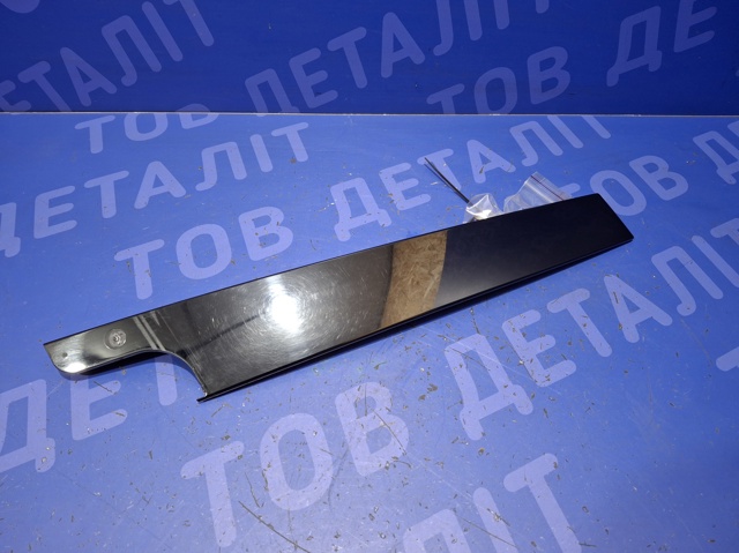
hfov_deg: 69.4
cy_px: 276
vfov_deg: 54.8
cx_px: 370
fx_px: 533
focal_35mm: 25
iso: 250
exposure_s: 1/30
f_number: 1.8
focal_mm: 4.69
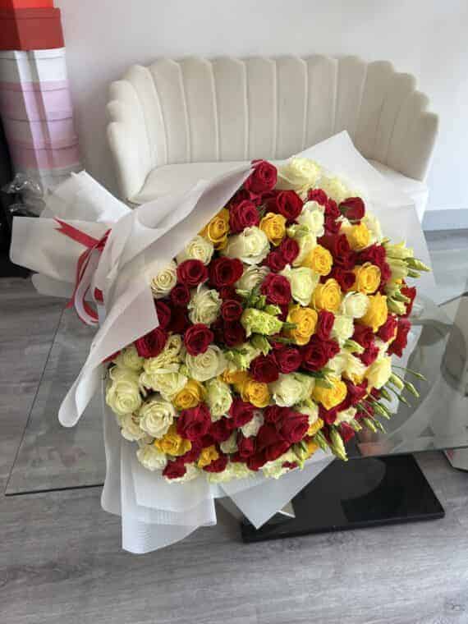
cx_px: 234
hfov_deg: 53.1
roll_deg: +1.1
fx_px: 469
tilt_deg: -31.0
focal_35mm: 26
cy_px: 312
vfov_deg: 67.3
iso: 32
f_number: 1.5
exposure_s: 1/135
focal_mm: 5.7
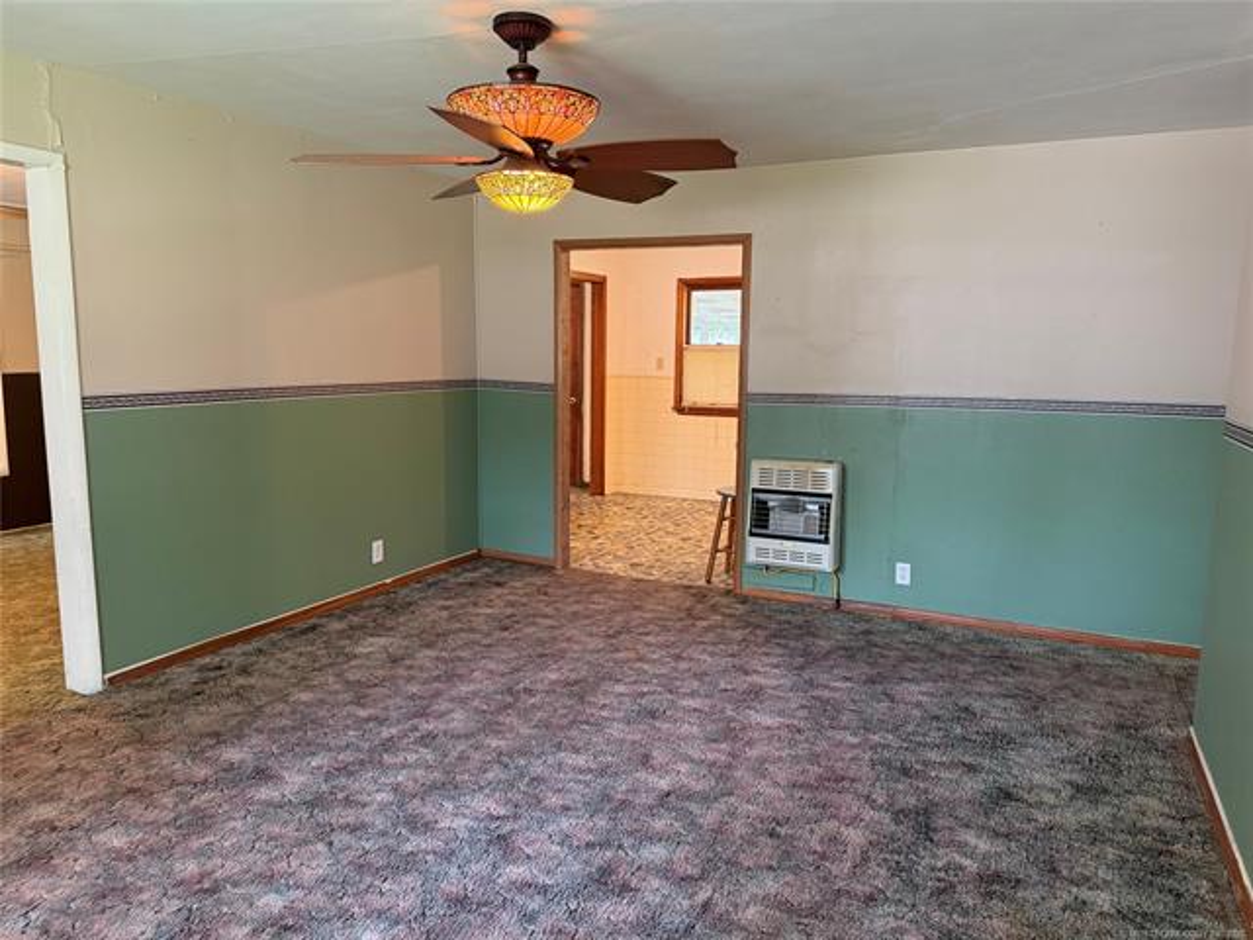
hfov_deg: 71.6
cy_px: 470
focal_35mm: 24
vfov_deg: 56.8
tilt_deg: -7.6
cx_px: 626
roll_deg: -0.6
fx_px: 869
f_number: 1.78
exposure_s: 1/60
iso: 400
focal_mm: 6.76
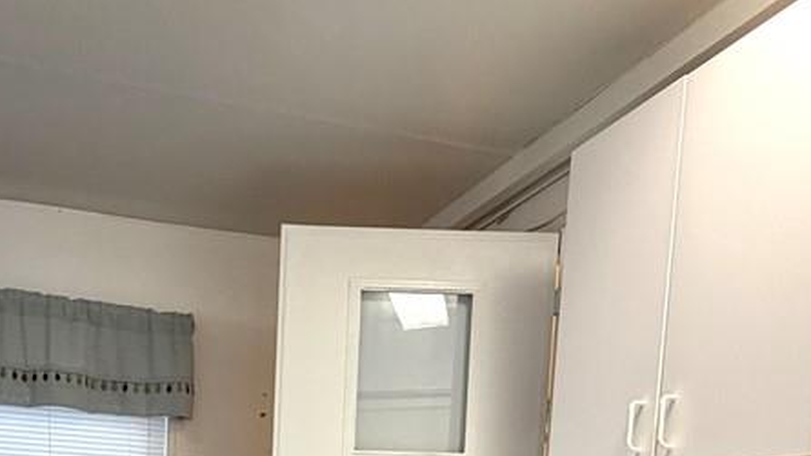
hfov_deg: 55.0
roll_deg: -1.9
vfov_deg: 27.6
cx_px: 247
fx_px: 753
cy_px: 607
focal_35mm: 35
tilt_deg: -5.3
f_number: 2.2
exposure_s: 1/60
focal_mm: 2.22
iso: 250
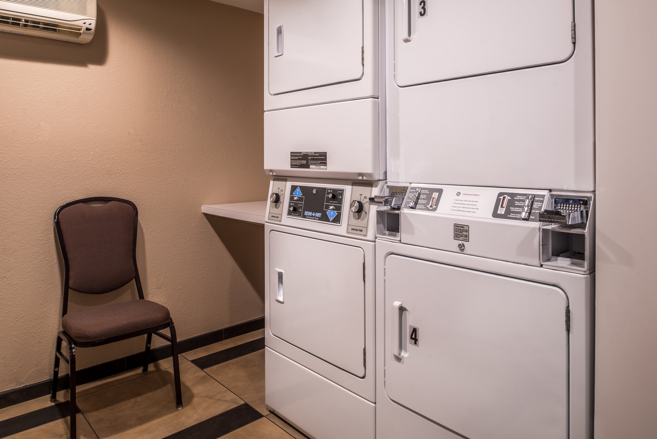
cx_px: 328
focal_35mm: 24
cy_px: 220
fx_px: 438
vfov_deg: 53.2
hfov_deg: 73.7
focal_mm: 24
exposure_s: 1/2.5
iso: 100
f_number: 7.1
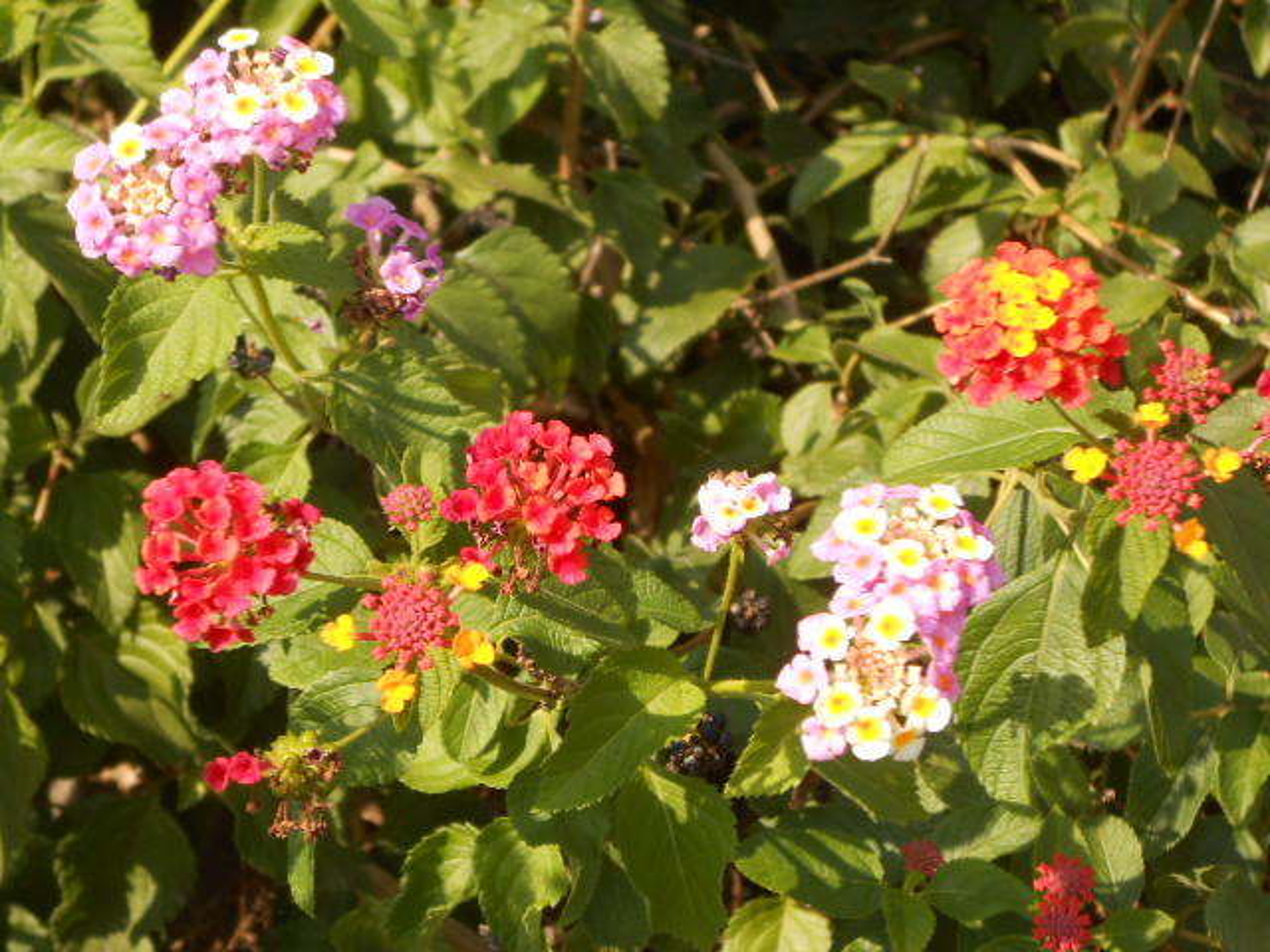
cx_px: 635
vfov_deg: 15.9
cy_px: 476
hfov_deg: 21.1
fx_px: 3412
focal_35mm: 93
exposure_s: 1/250
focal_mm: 16.5
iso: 80
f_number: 4.6
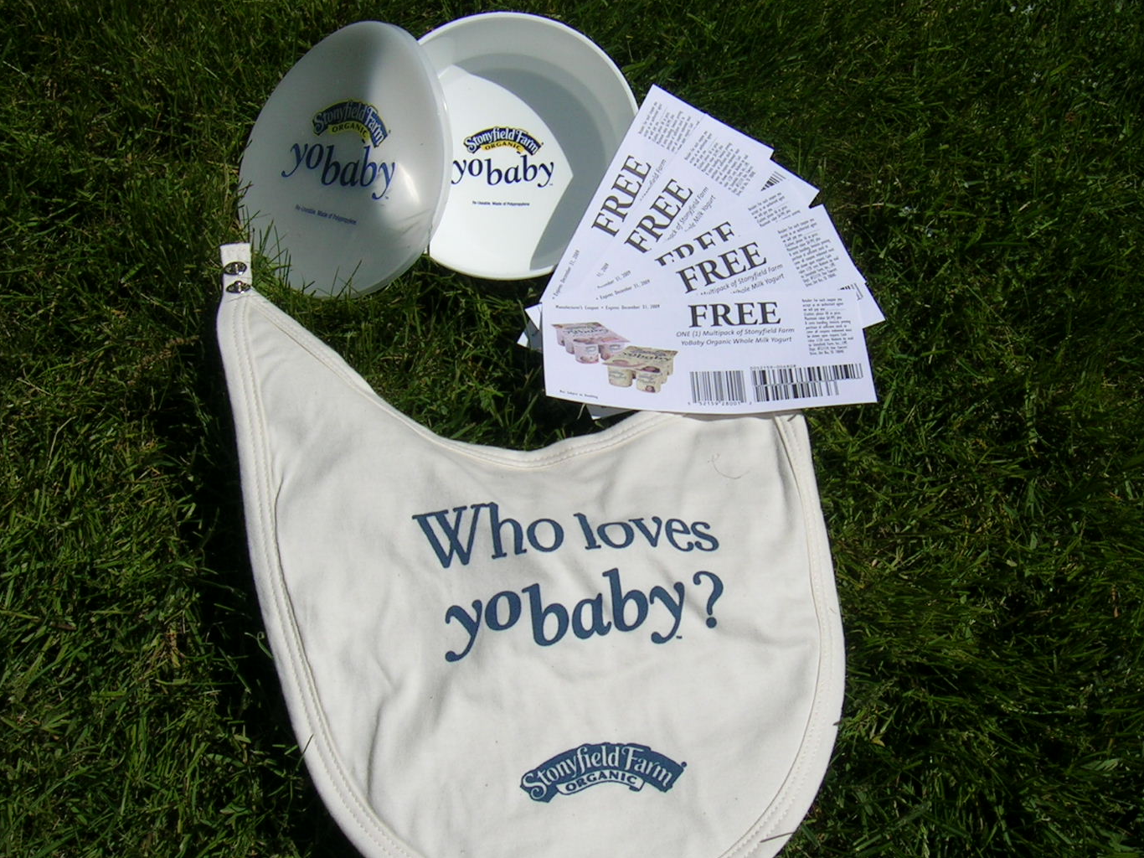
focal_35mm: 41
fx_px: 1355
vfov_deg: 35.1
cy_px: 485
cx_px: 600
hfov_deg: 45.8
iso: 50
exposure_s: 1/1359
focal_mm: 5.4
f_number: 4.8
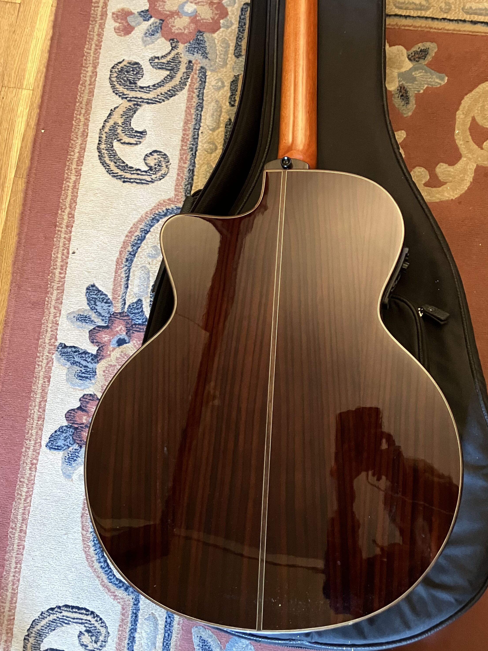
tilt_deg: -80.3
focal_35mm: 38
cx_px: 315
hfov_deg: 37.4
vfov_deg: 48.4
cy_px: 235
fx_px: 714
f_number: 1.8
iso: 320
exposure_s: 1/33
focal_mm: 3.99
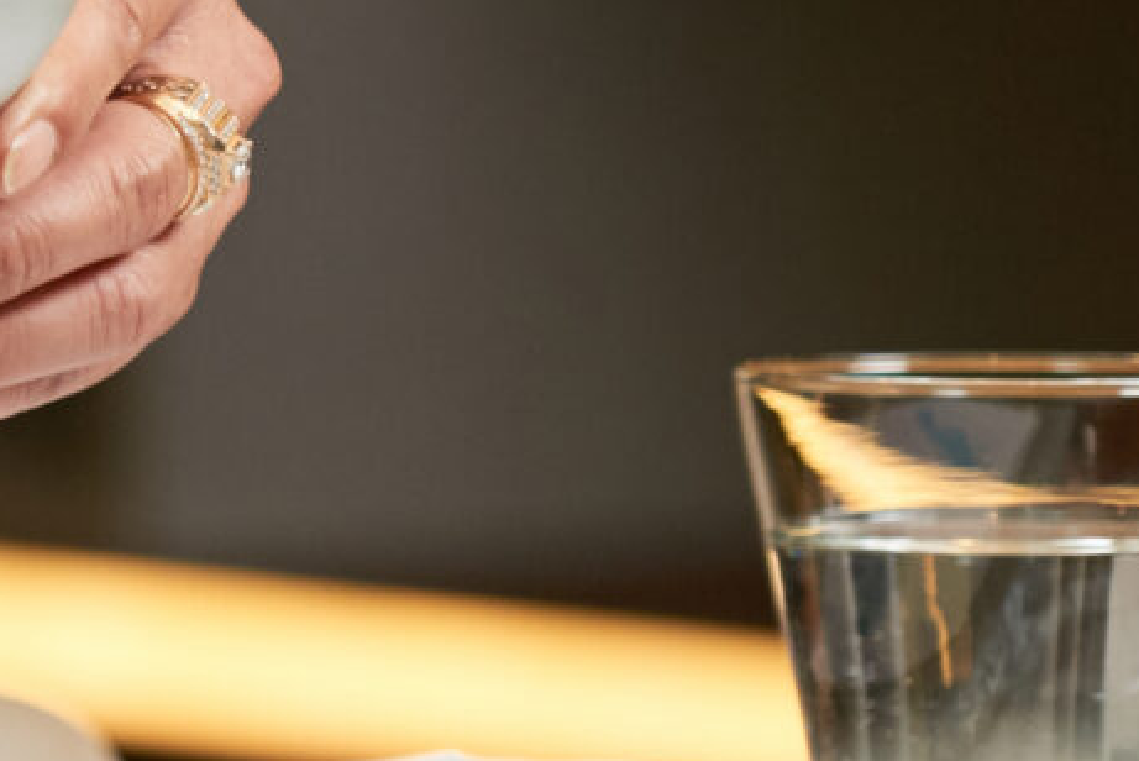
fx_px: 23743
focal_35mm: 750
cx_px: -1295
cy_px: 271
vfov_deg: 1.8
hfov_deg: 2.7
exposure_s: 1/180
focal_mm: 135
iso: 800
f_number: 2.8
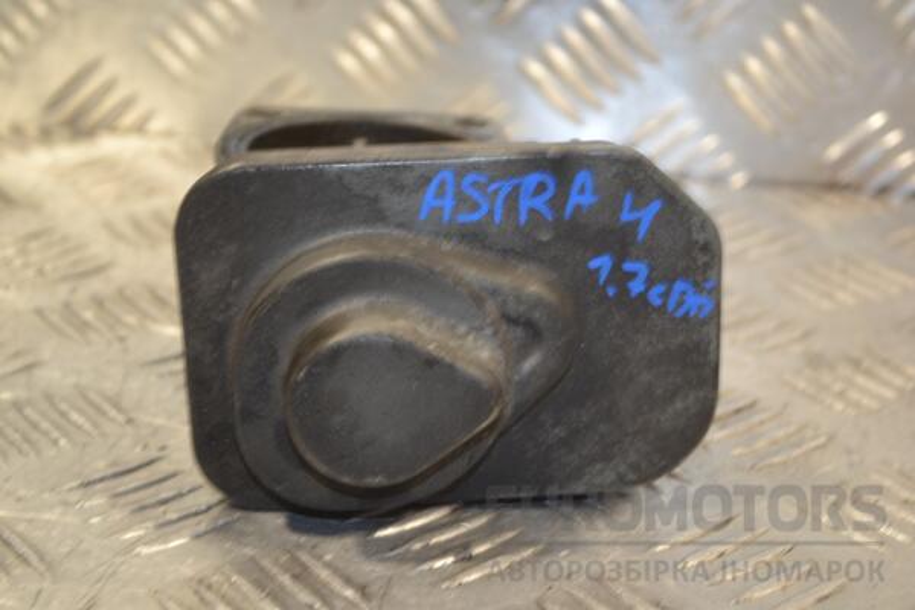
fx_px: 1830
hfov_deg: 28.1
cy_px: 305
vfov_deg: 18.9
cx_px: 458
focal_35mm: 72
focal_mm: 48
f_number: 5.6
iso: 500
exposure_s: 1/60
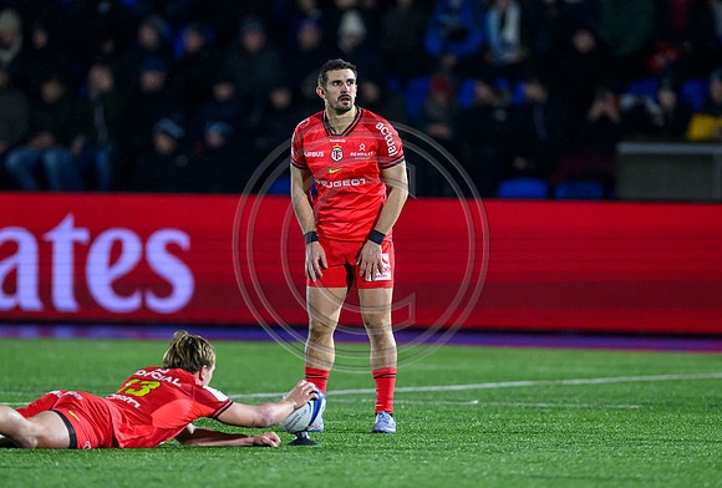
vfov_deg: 2.3
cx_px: 393
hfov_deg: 3.4
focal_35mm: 602
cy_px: 258
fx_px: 12119
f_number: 3.2
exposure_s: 1/1600
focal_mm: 400
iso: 4000
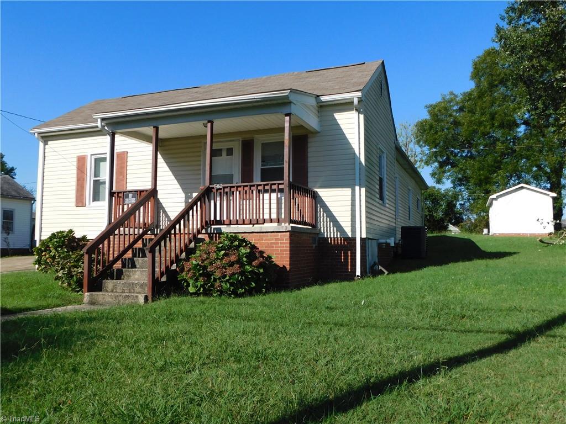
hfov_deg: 60.0
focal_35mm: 30
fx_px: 491
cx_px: 283
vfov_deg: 46.8
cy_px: 212
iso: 125
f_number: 6.4
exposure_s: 1/400
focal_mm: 5.3
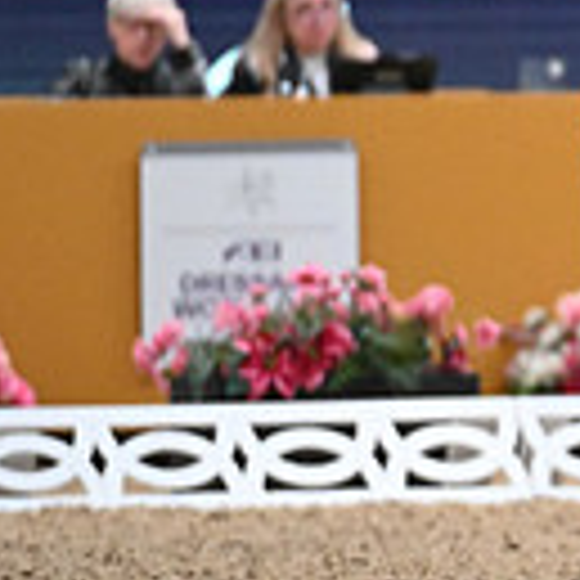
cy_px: -128
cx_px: 1259
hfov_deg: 1.1
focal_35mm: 1524
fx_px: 28890
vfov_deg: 1.2
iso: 6400
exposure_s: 1/640
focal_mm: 400
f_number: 4
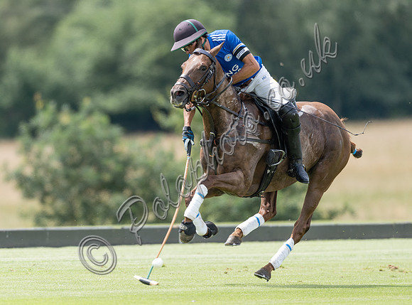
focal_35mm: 685
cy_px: 132
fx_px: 8114
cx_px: 149
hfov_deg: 2.9
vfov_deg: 2.2
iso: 320
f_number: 4
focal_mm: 500
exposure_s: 1/1000
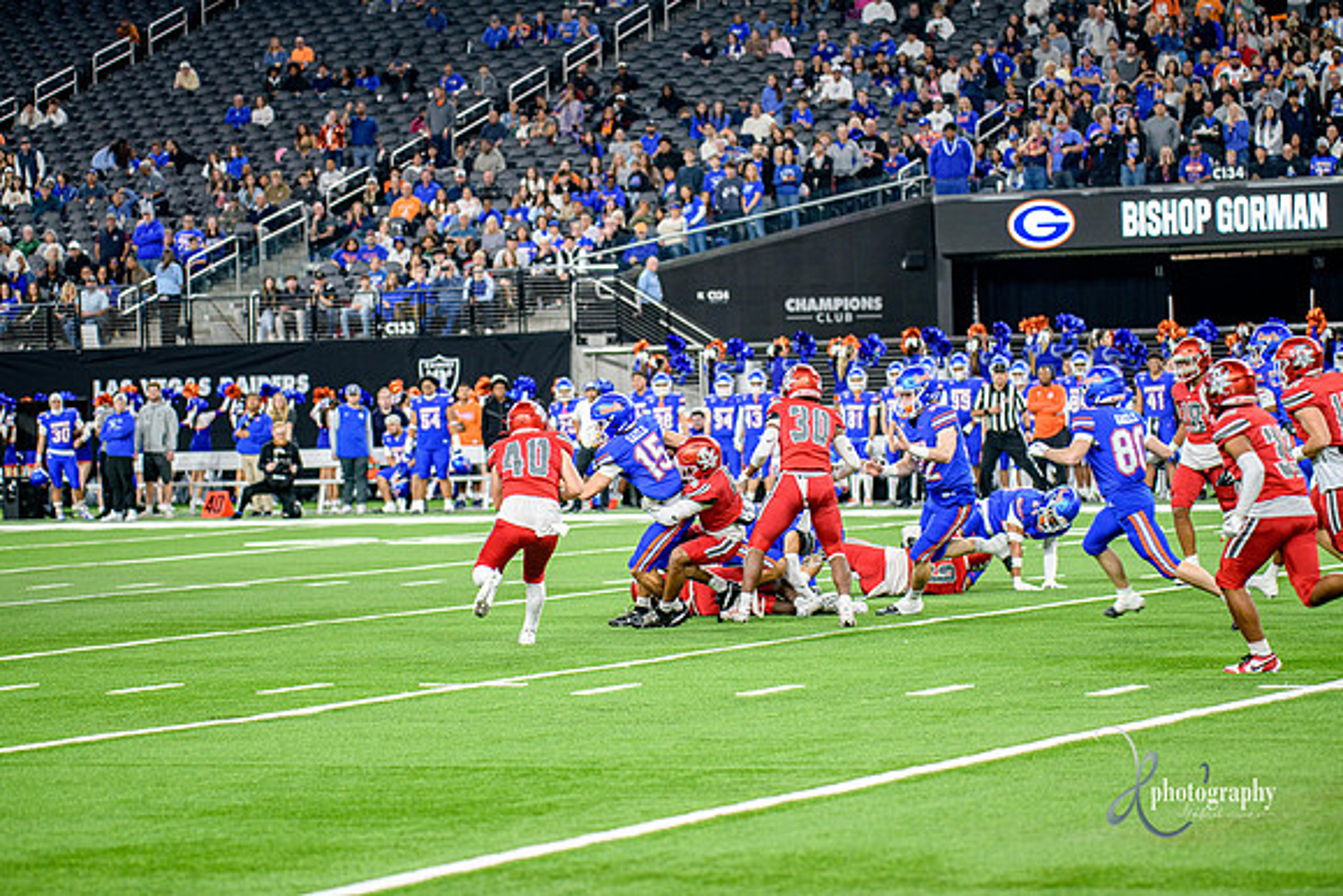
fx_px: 4664
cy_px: 448
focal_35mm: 125
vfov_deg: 11.0
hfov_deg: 16.4
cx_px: 672
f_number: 2.8
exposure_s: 1/400
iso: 1250
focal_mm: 125
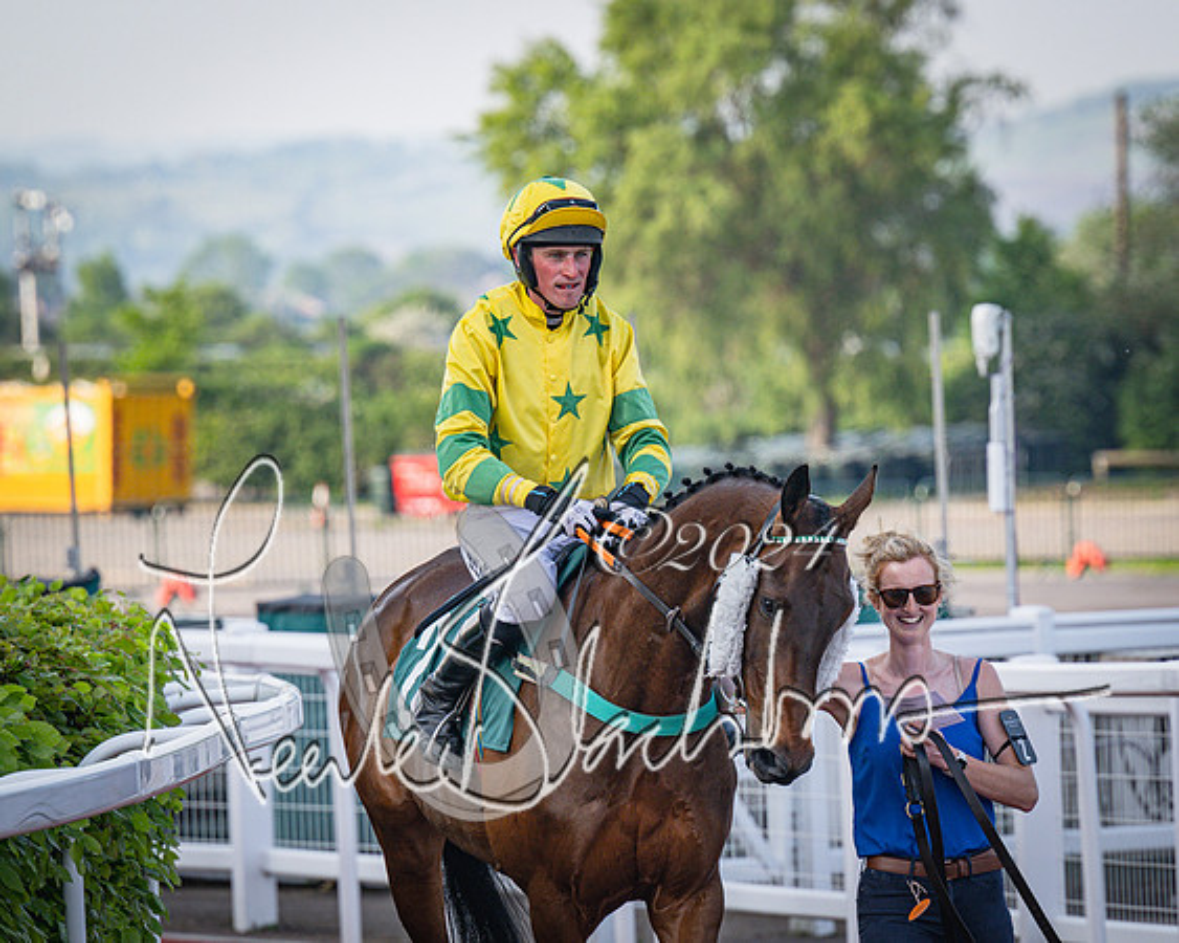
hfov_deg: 5.4
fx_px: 12451
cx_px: 711
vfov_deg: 4.3
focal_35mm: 357
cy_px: 473
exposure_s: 1/800
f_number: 5
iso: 400
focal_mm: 210
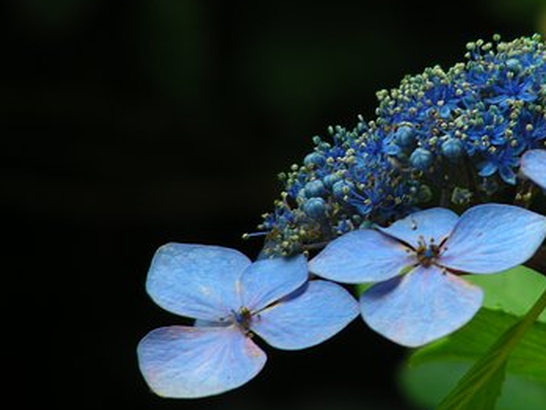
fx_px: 8817
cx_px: 399
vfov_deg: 2.7
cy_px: 181
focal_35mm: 559
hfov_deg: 3.5
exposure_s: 1/79.6
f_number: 3.5
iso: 50
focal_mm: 63.3
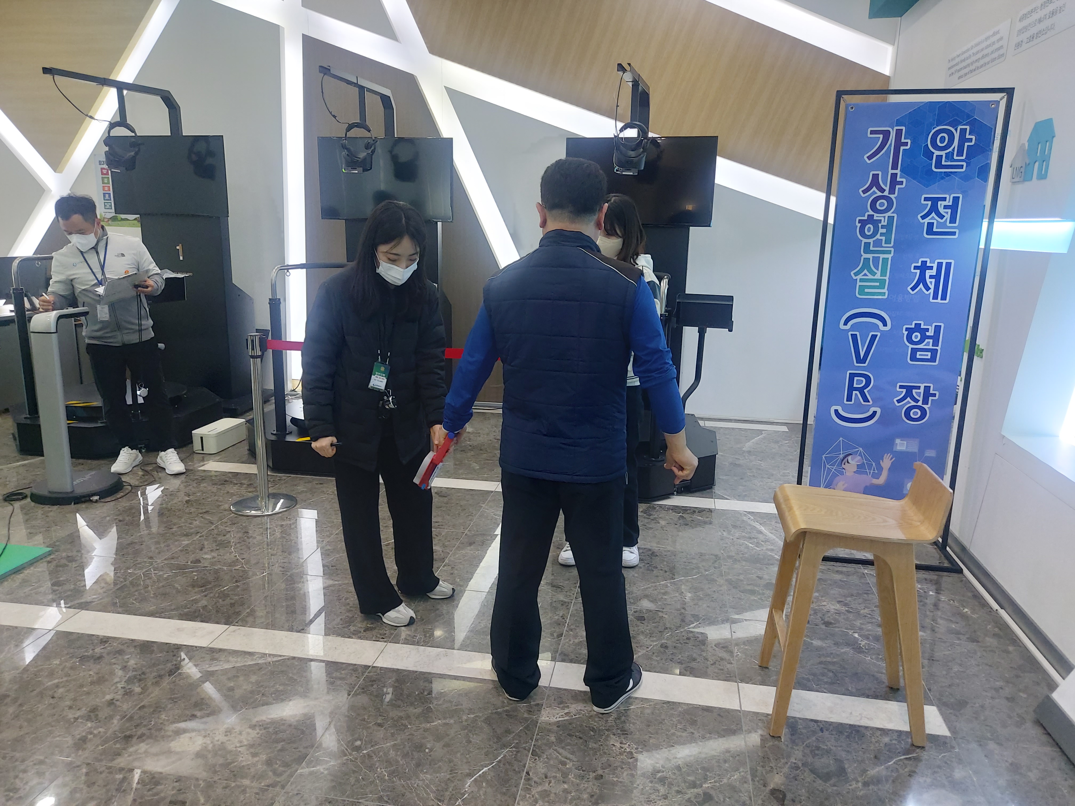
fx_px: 776
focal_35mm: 25
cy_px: 403
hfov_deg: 69.4
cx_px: 538
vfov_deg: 54.9
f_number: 2
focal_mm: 4.58
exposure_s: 1/60
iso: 250
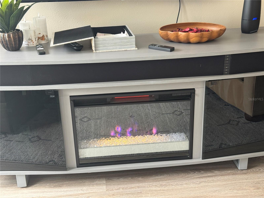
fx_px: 366
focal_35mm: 48
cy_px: 99
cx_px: 132
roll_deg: +1.8
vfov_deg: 30.3
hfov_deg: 39.7
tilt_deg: -23.5
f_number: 1.78
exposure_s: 1/60
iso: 125
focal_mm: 6.76
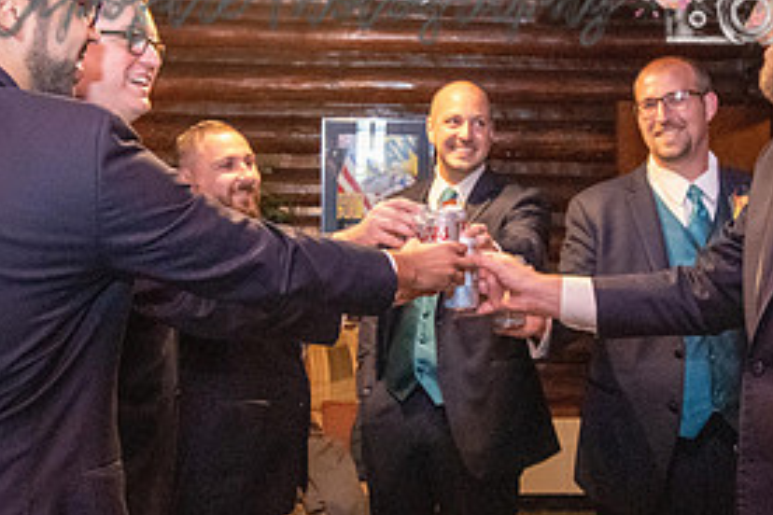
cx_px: 429
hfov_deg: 47.3
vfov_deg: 32.5
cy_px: 206
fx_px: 880
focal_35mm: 41
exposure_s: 1/60
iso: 6400
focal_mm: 13
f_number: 5
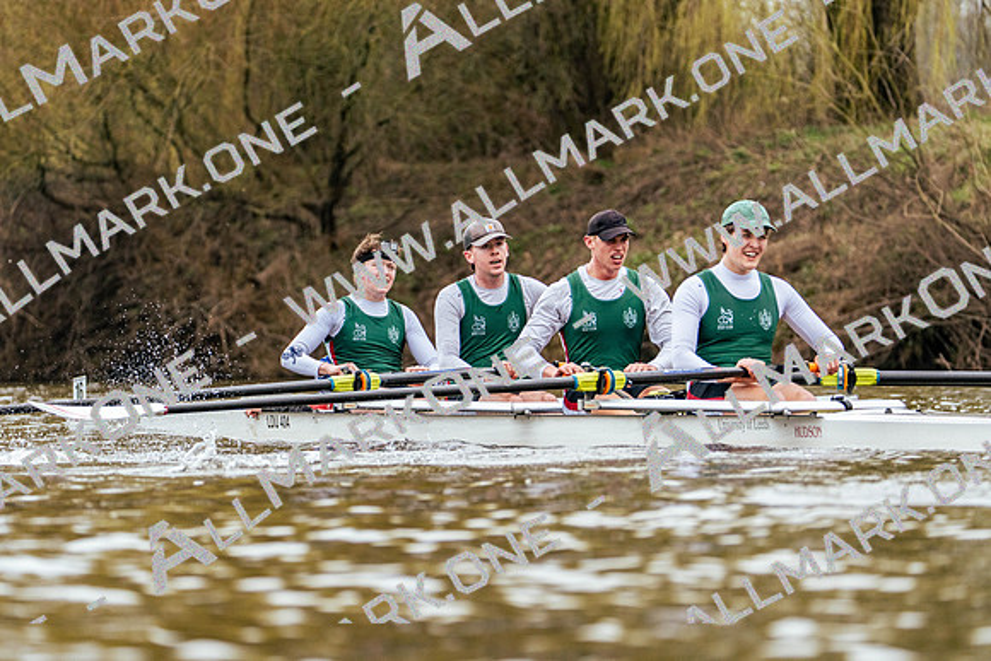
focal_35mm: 284
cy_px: 330
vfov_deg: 4.8
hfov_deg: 7.3
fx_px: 7819
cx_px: 496
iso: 2000
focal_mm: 284
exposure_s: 1/2000
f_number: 6.3
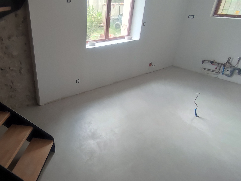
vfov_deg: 49.2
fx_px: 195
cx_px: 74
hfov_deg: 61.3
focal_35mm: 28
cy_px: 116
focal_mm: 1.65
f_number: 2.2
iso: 241
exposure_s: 1/100
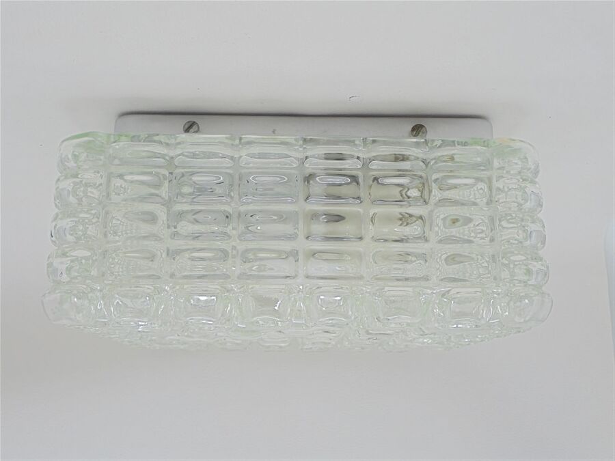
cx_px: 308
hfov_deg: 49.0
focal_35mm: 38
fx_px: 675
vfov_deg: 37.7
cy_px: 230
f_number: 4.2
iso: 100
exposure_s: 1/40
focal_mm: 6.9
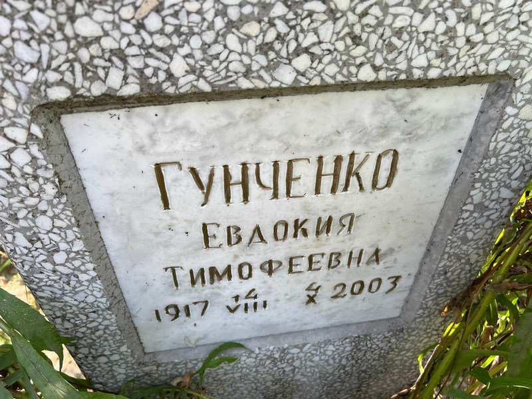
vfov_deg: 53.1
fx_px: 400
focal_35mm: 26
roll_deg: -4.0
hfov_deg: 67.3
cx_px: 266
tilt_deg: -37.6
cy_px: 200
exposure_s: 1/345
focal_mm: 5.7
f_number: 1.5
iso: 50
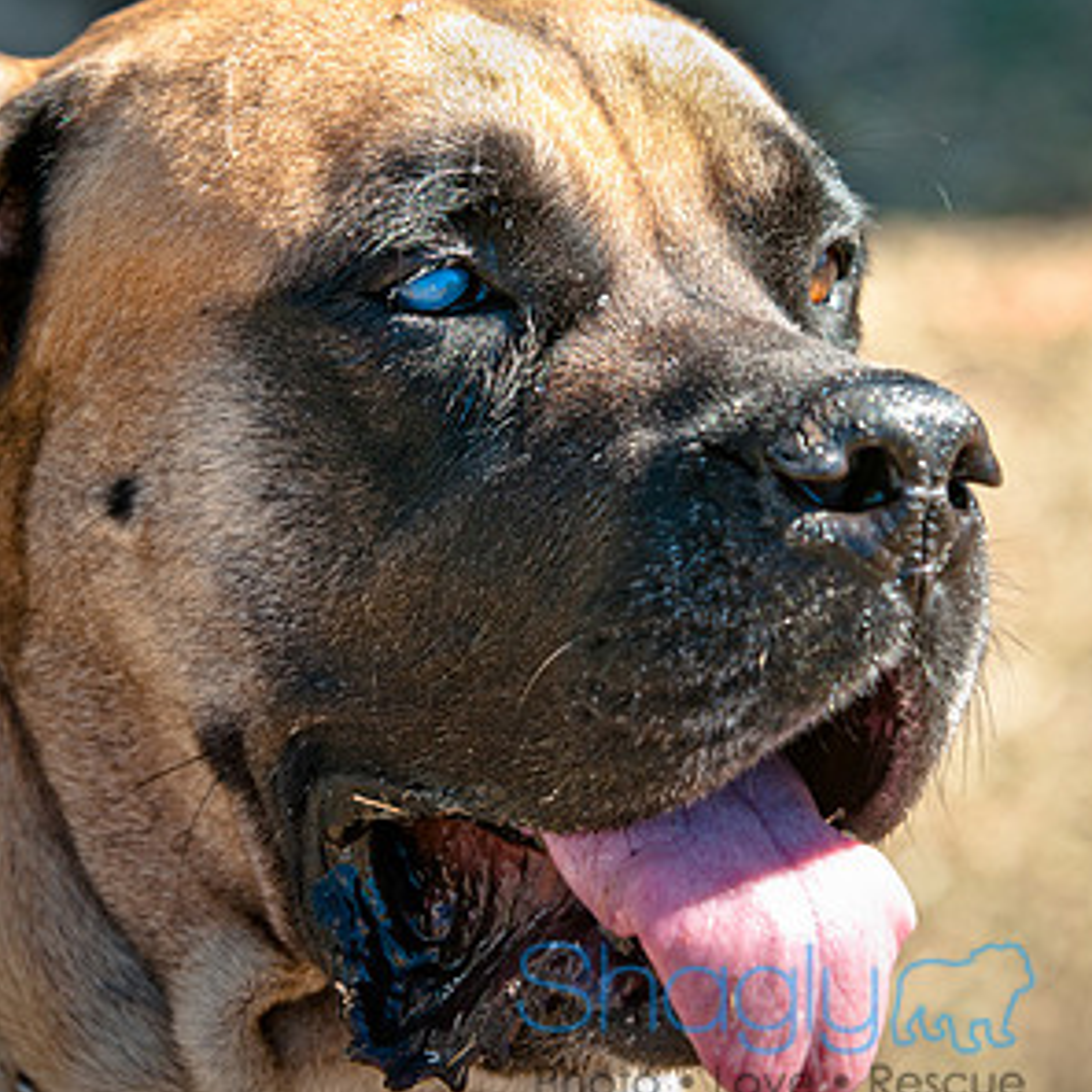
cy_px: 343
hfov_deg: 8.1
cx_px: 548
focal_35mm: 217
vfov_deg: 8.1
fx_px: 7745
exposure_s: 1/250
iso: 200
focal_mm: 112
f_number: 5
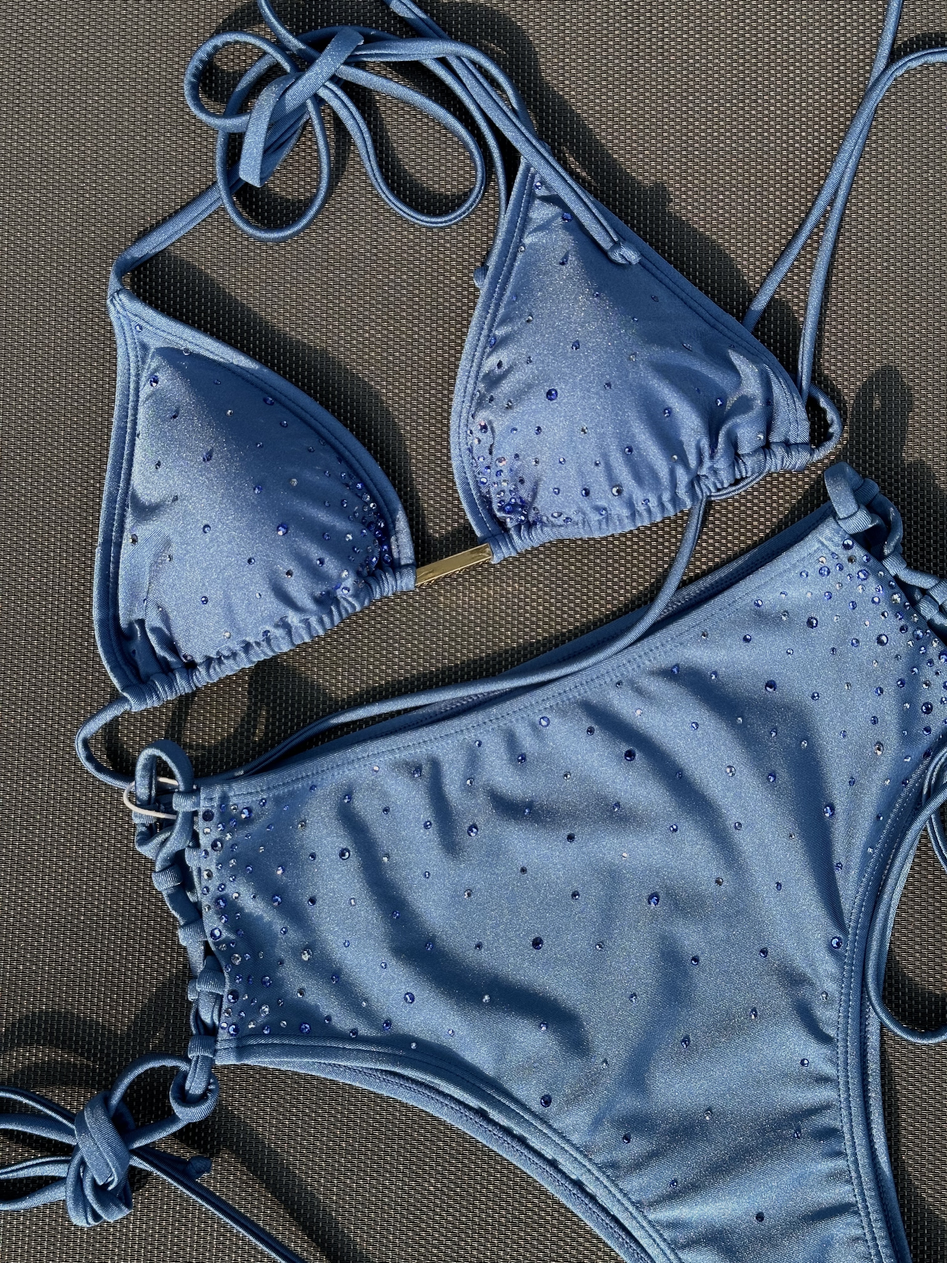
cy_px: 632
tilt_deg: -82.7
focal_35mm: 48
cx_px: 474
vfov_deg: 39.7
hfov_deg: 30.3
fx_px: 1751
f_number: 1.78
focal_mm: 6.86
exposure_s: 1/1050
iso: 64
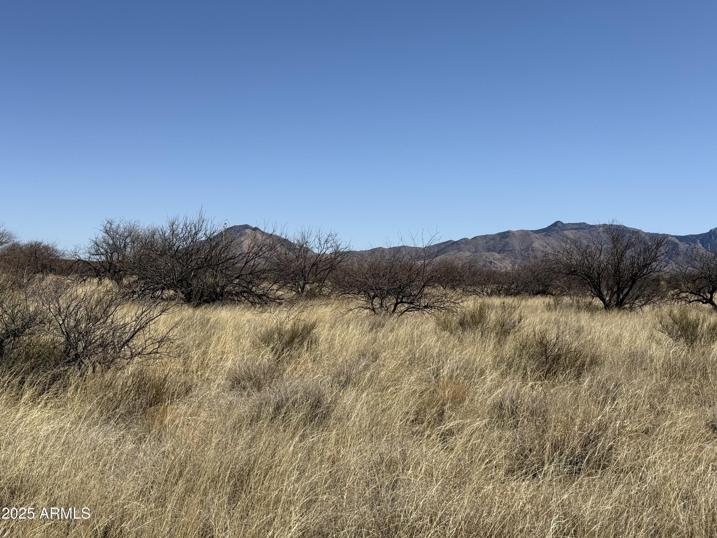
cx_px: 358
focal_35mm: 48
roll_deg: -3.2
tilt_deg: +1.7
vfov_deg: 30.3
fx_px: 994
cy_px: 269
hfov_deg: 39.7
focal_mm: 6.76
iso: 64
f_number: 1.78
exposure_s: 1/7143
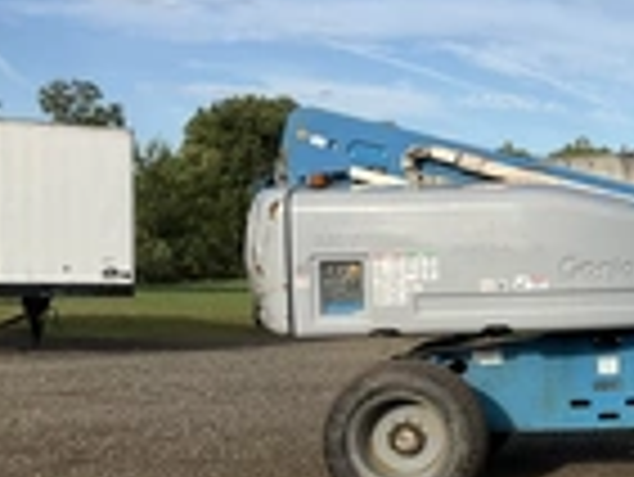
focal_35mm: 82
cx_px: 818
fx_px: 1503
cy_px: 320
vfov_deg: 18.0
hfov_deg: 21.6
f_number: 1.8
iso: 25
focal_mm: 3
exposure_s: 1/1730
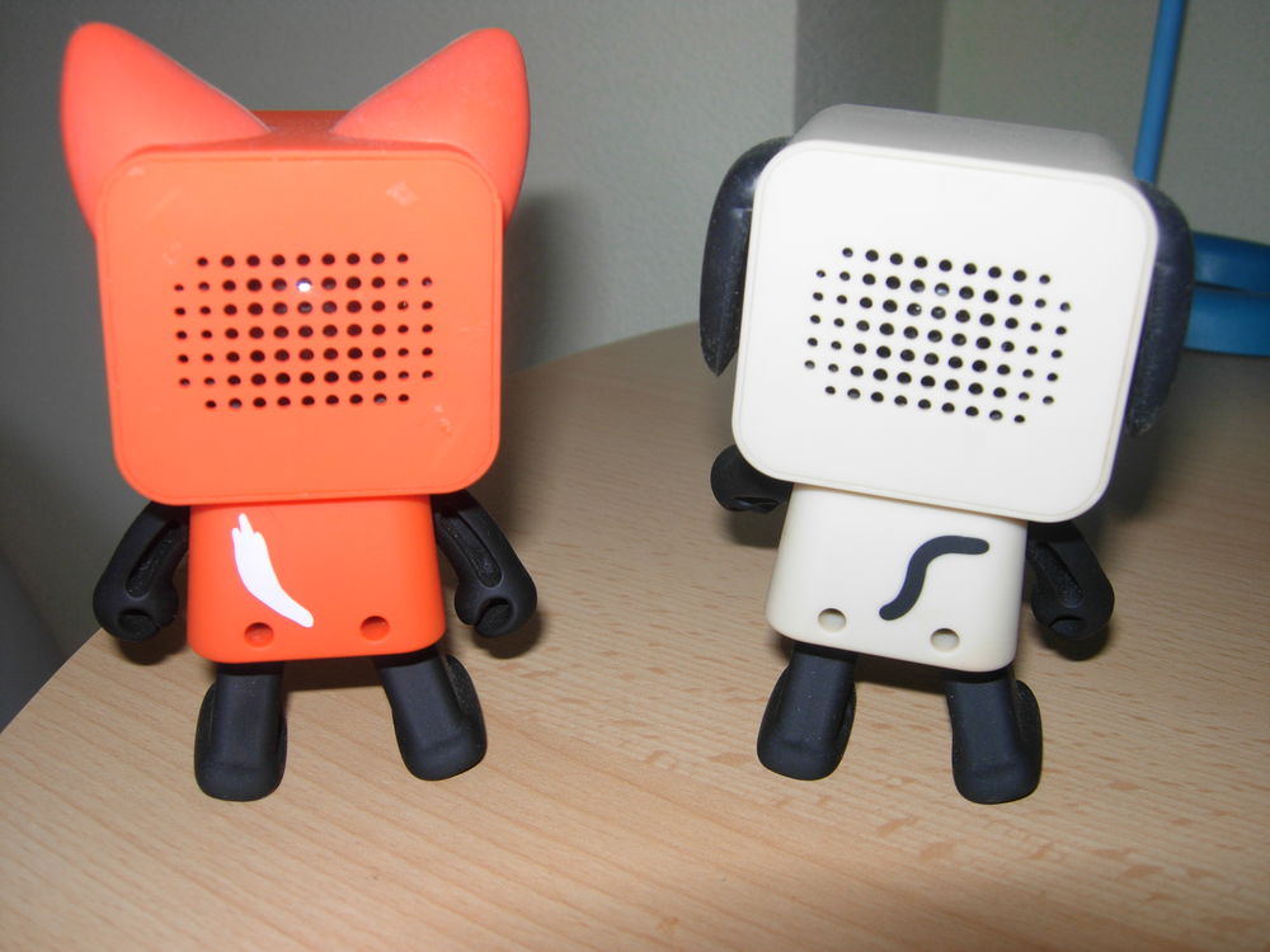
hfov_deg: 51.4
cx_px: 635
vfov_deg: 39.7
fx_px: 1321
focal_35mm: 36
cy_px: 476
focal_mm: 7.5
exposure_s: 1/45.2
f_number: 3.8
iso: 50
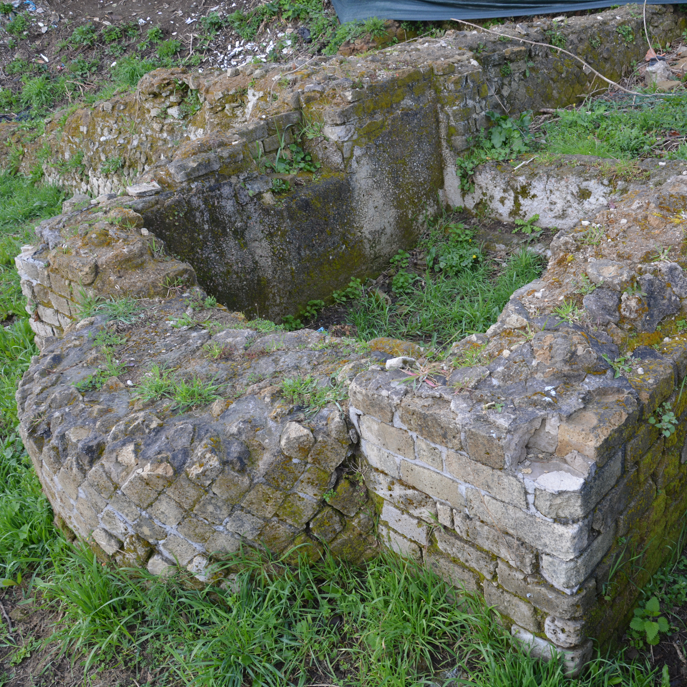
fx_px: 786
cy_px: 339
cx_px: 418
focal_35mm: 35
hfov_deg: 46.9
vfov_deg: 47.2
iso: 220
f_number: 5.6
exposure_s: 1/125
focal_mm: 18
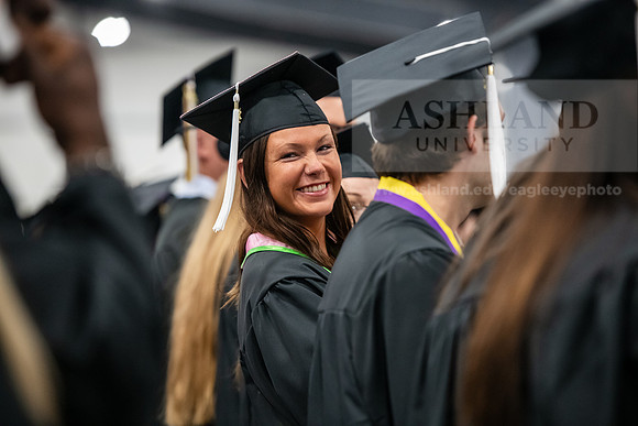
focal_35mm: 165
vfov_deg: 8.3
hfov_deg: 12.4
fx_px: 2925
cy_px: 213
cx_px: 319
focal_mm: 165
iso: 3200
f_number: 3.2
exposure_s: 1/200
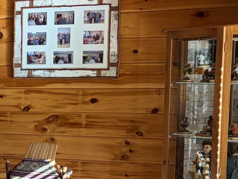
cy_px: 138
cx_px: -69
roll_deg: +0.5
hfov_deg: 19.7
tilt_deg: -6.4
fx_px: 633
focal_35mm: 92
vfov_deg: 16.0
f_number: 1.6
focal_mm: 5.96
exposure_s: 1/60
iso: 125
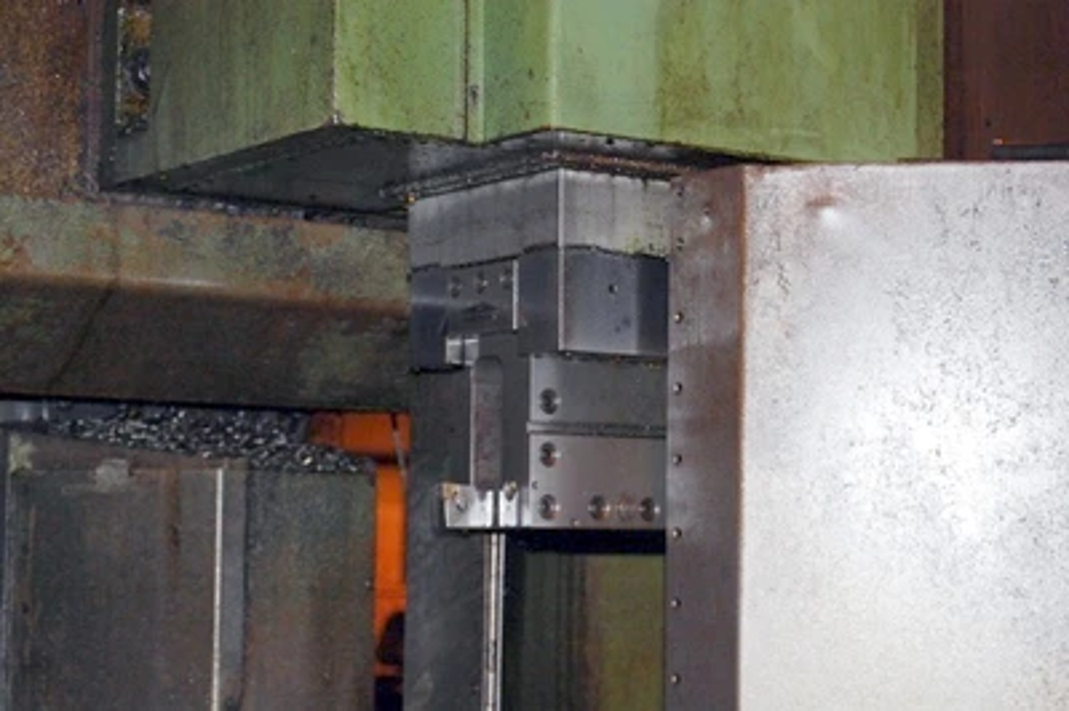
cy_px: 356
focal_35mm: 82
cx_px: 534
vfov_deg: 16.5
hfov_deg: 24.6
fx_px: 2448
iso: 400
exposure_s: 1/60
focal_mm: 55
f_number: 5.6
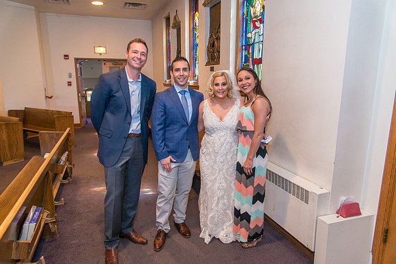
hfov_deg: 73.7
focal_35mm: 24
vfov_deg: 53.2
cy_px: 132
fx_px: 264
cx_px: 198
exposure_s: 1/50
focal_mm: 24
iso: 640
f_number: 4
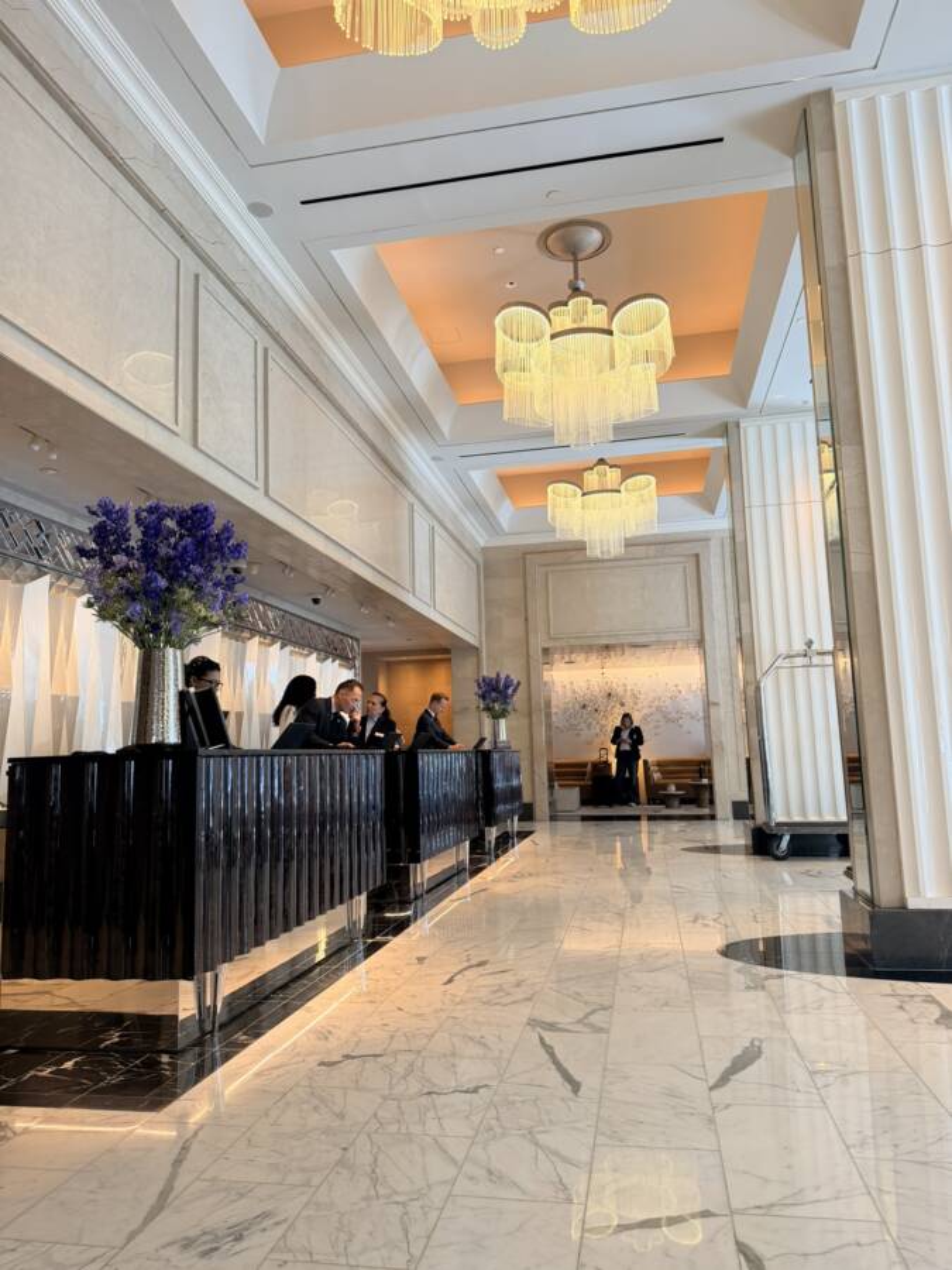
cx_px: 476
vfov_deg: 71.6
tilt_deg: +8.0
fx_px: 880
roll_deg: +1.7
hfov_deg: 56.8
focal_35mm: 24
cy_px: 635
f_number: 1.78
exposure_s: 1/111
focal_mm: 6.76
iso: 200
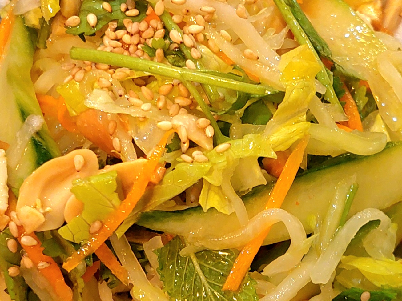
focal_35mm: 25
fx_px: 290
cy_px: 150
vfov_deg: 54.8
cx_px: 201
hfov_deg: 69.4
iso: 250
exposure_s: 1/50
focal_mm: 5.23
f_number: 1.8
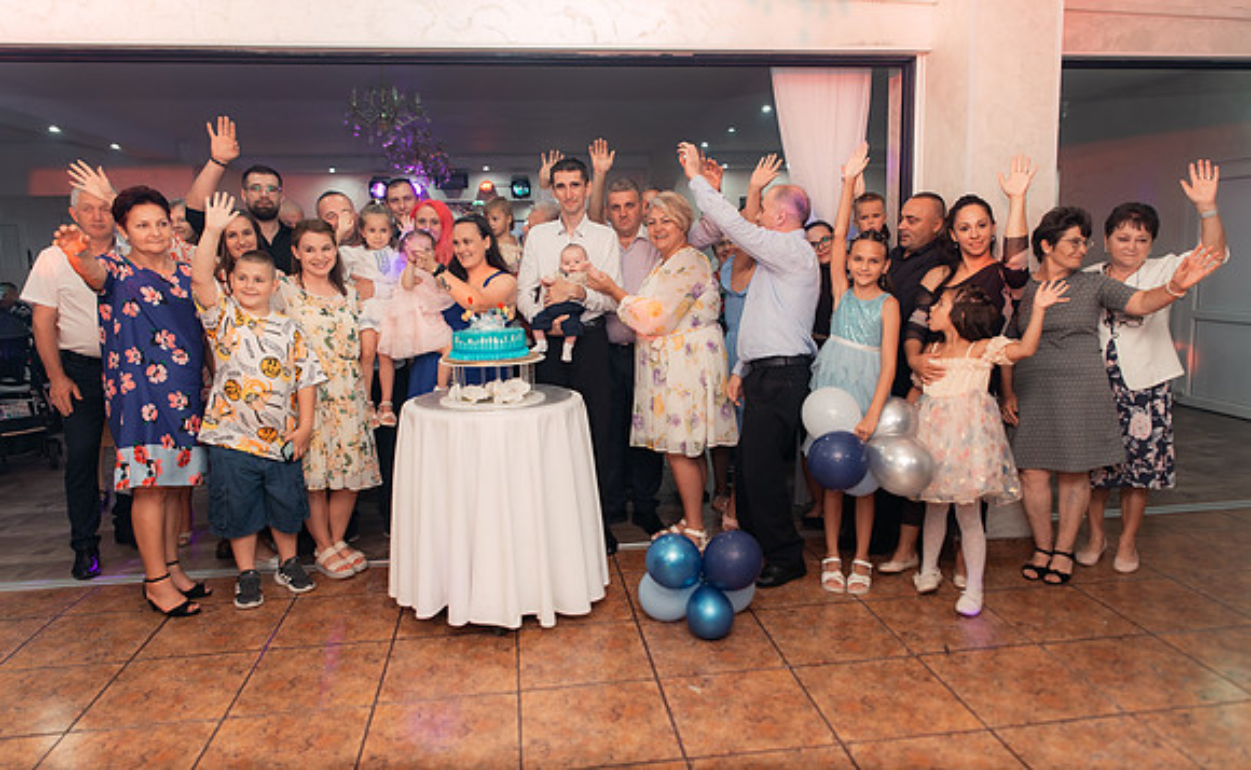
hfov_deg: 73.8
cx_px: 626
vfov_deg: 49.6
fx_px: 833
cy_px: 354
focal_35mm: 25
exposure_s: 1/250
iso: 2000
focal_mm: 24
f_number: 3.5
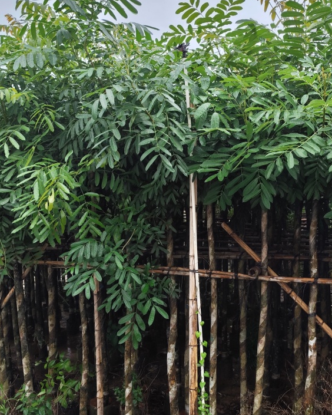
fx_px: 417
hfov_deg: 43.2
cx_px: 194
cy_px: 256
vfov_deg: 52.3
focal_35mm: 34
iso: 50
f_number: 1.65
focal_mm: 6.19
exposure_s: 1/157
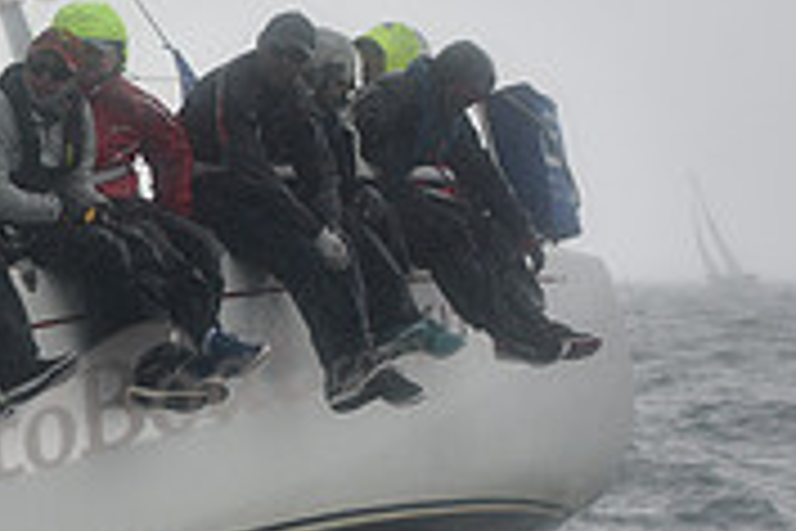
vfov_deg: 5.6
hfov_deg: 8.2
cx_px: -436
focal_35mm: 246
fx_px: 5439
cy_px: 245
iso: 400
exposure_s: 1/640
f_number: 4
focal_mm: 75
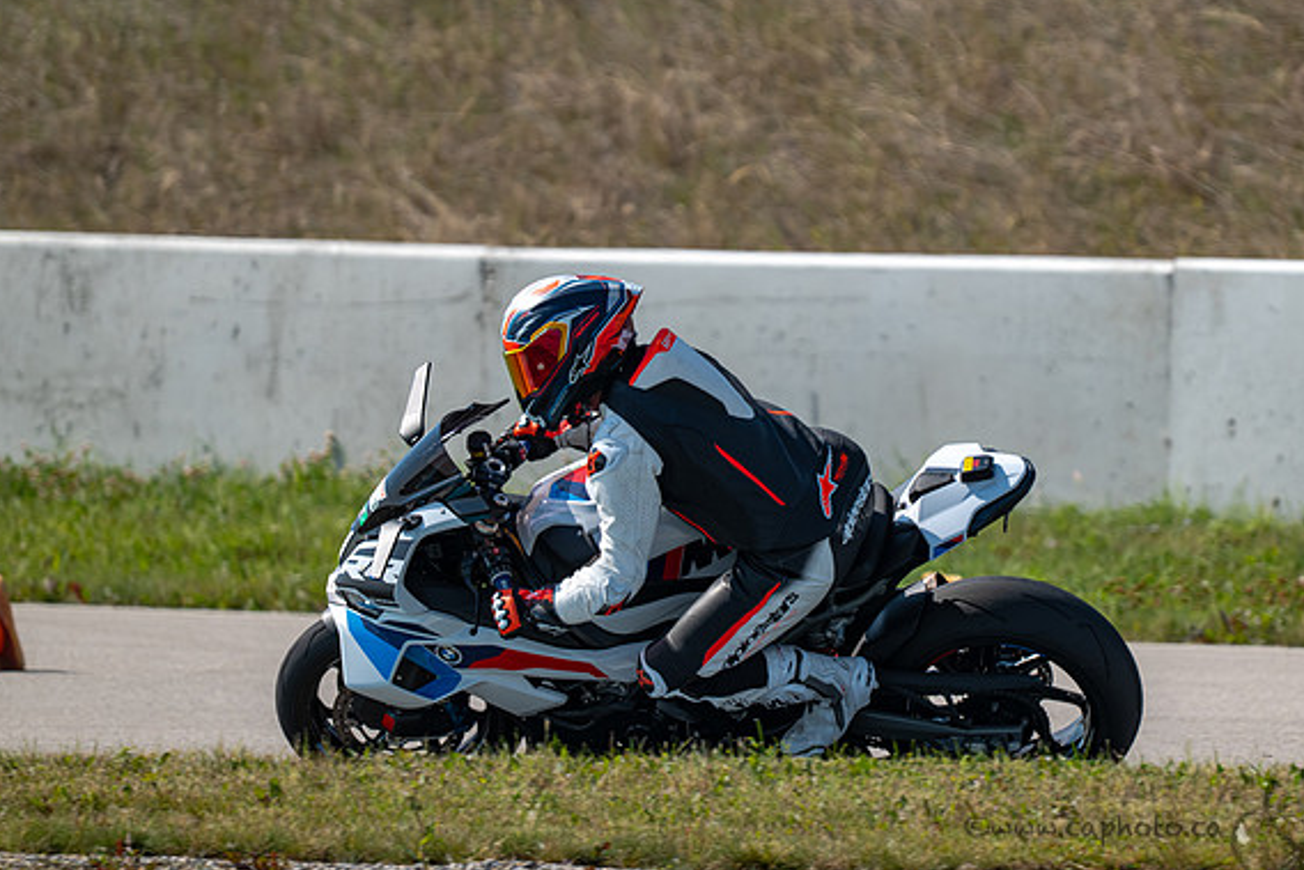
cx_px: 788
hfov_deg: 2.8
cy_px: 430
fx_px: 26810
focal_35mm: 740
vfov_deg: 1.9
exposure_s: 1/1250
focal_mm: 600
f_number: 6.3
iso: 200
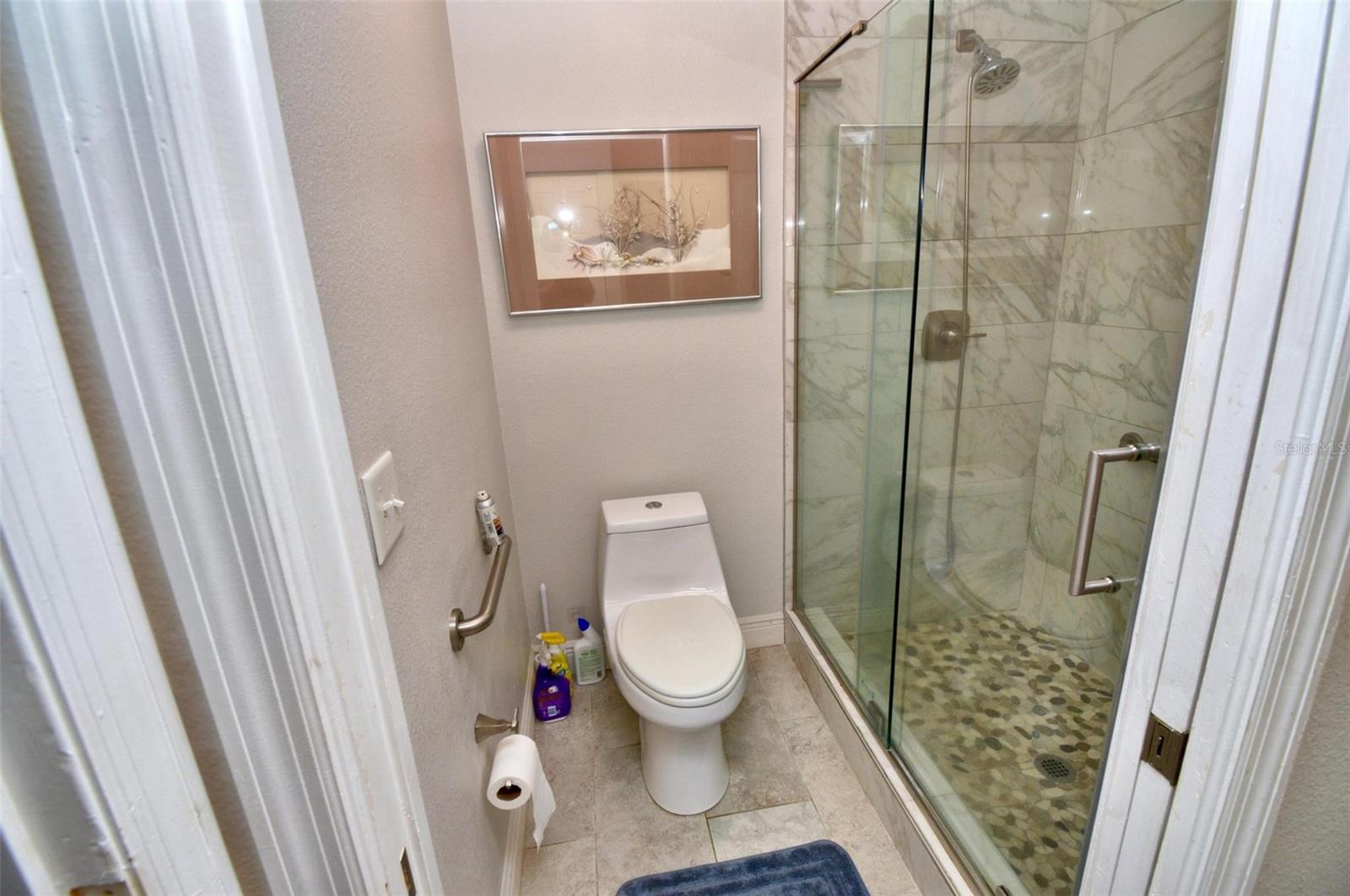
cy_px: 448
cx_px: 675
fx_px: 562
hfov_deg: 100.5
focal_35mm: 15
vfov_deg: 77.2
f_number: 8
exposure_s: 1/60
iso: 800
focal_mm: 10
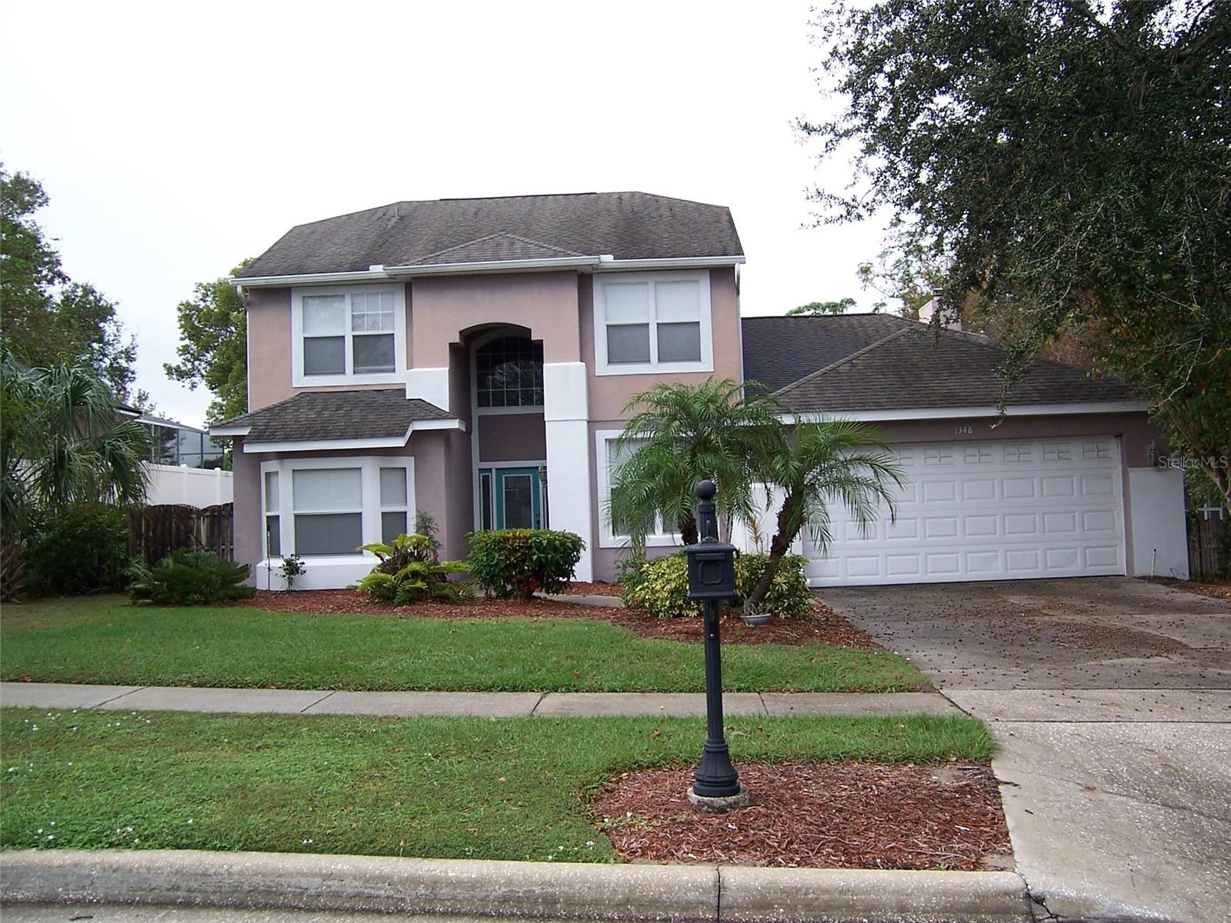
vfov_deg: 42.9
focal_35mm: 33
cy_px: 462
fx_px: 1174
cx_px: 616
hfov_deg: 55.4
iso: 80
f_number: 3.4
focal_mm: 5.5
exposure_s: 1/350
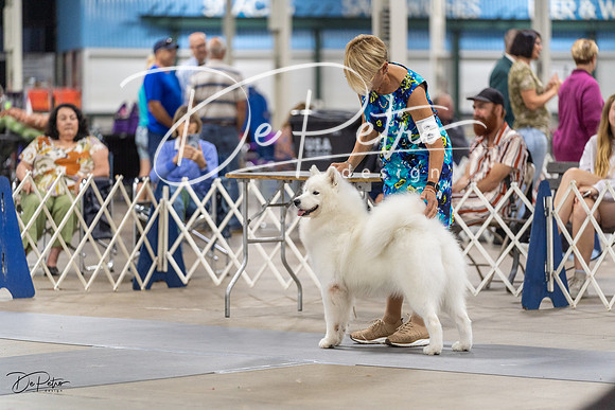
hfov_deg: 13.3
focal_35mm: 154
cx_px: 308
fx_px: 2631
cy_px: 205
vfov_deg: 8.9
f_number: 2.8
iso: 2000
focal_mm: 154
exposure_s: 1/160
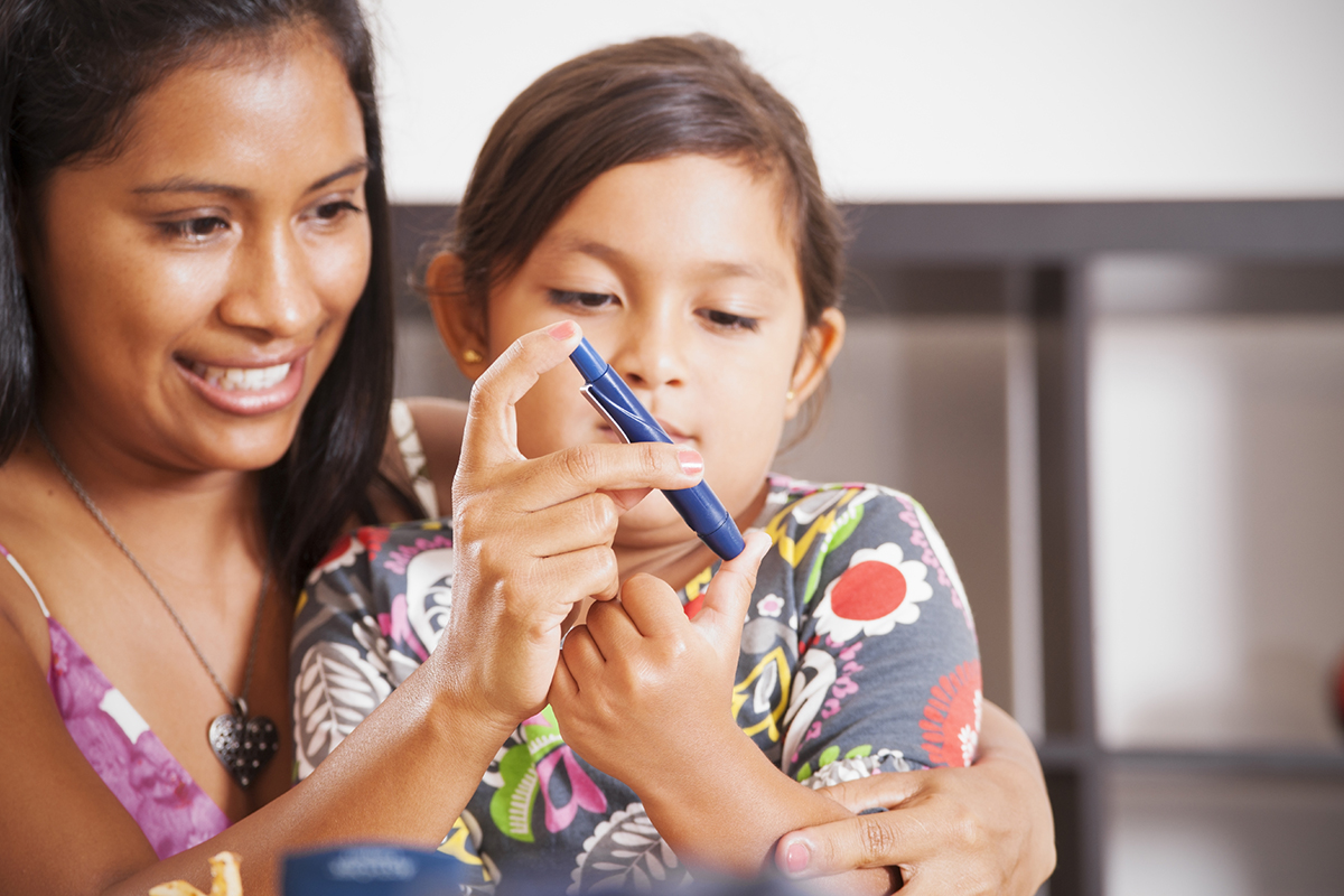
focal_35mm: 140
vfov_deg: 9.8
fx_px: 5226
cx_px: 672
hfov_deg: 14.7
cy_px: 448
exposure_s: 1/40
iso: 200
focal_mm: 140
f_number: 6.3
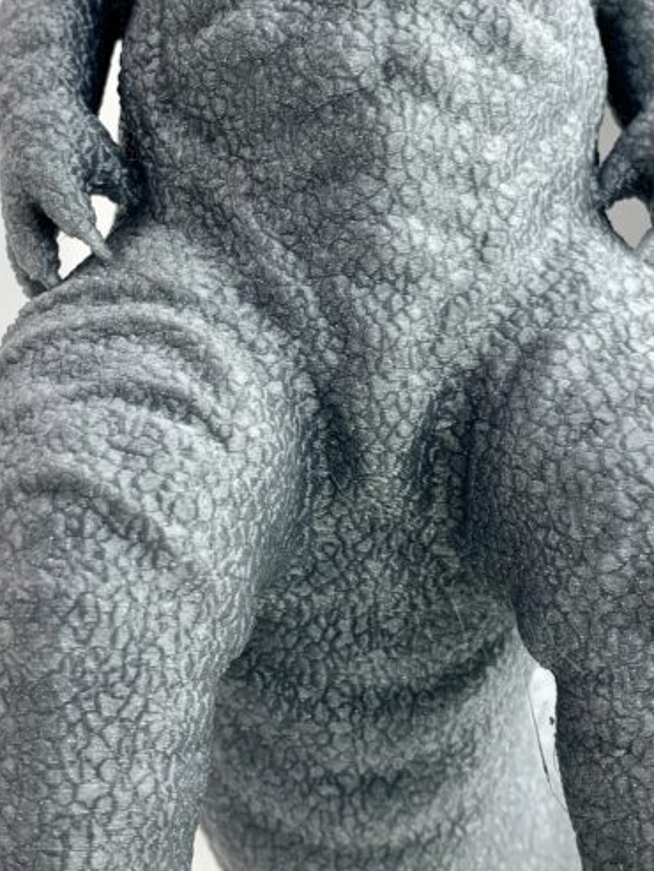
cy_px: 332
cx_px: 286
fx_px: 1360
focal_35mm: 54
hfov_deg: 27.0
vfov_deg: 35.4
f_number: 1.8
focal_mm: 4.25
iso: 25
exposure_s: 1/114
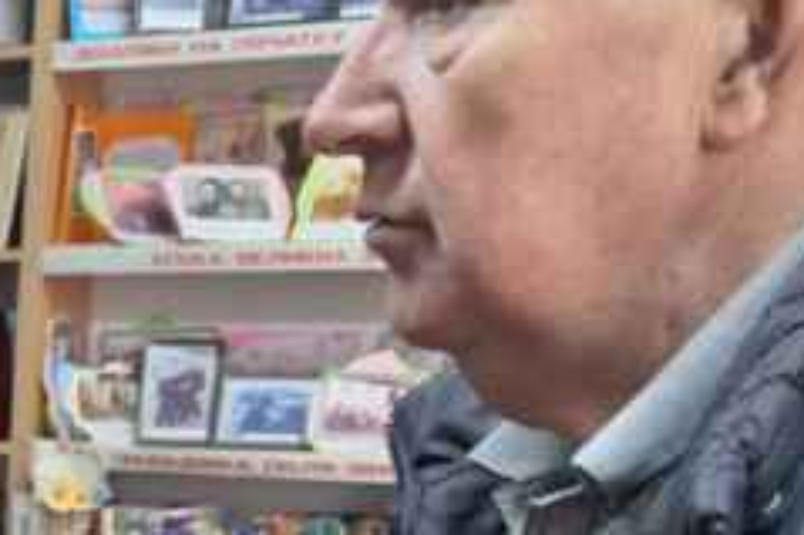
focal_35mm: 96
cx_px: -414
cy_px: 750
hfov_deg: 18.7
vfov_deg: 13.6
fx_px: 2142
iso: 100
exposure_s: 1/50
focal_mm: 5.54
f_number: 1.8
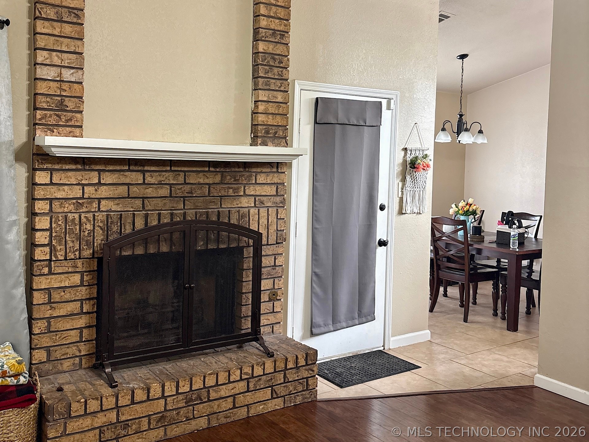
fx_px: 442
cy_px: 221
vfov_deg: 53.1
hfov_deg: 67.3
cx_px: 294
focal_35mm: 26
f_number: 1.6
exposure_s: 1/60
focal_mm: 5.96
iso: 320
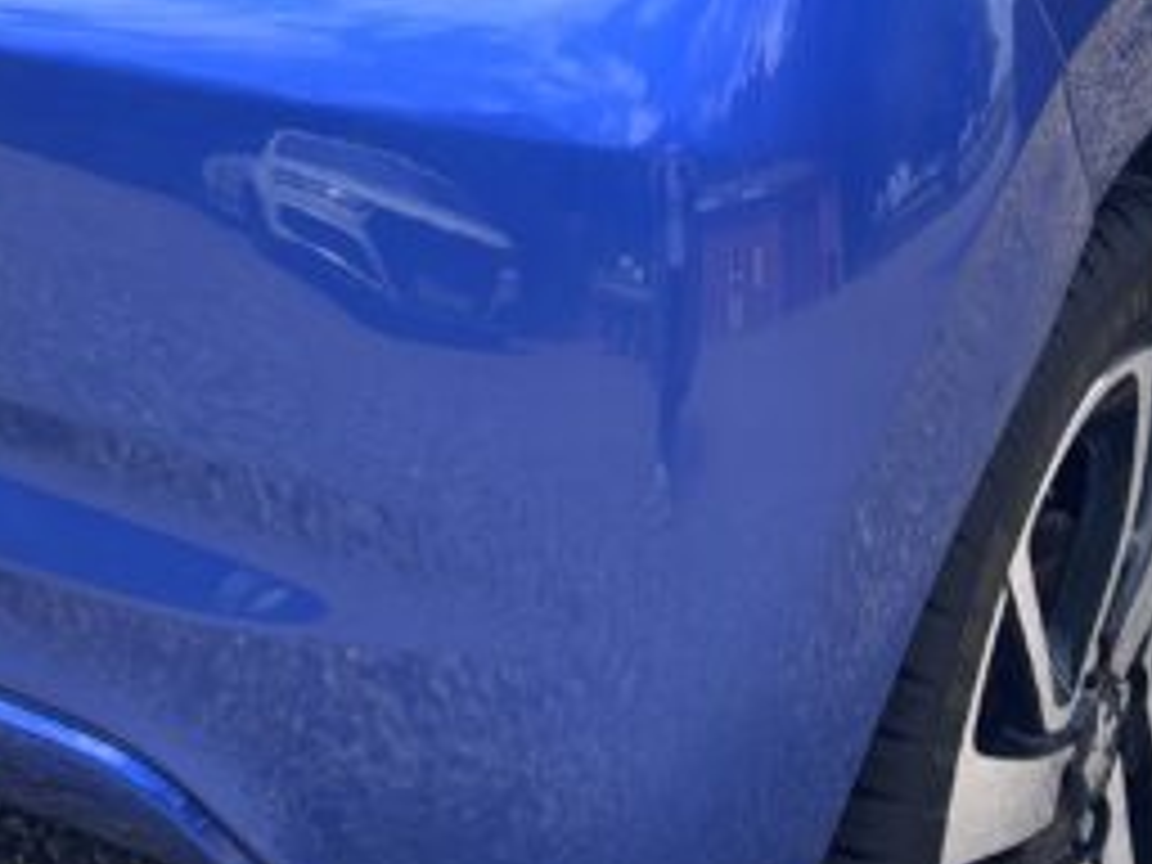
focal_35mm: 104
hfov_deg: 18.8
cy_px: -364
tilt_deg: -11.1
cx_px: 274
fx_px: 3461
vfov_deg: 13.5
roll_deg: -1.3
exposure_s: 1/887
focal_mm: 5.96
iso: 50
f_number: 1.6
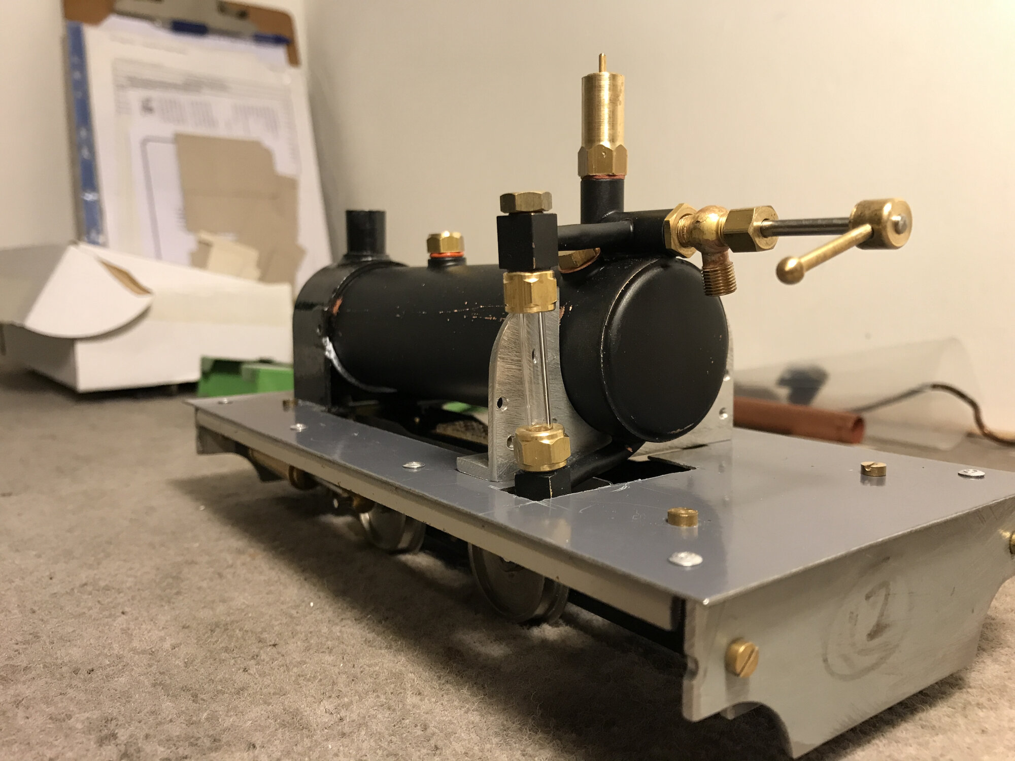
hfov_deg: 63.4
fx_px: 821
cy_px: 380
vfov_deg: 49.7
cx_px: 508
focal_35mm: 28
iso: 32
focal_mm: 3.99
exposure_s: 1/25
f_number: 1.8
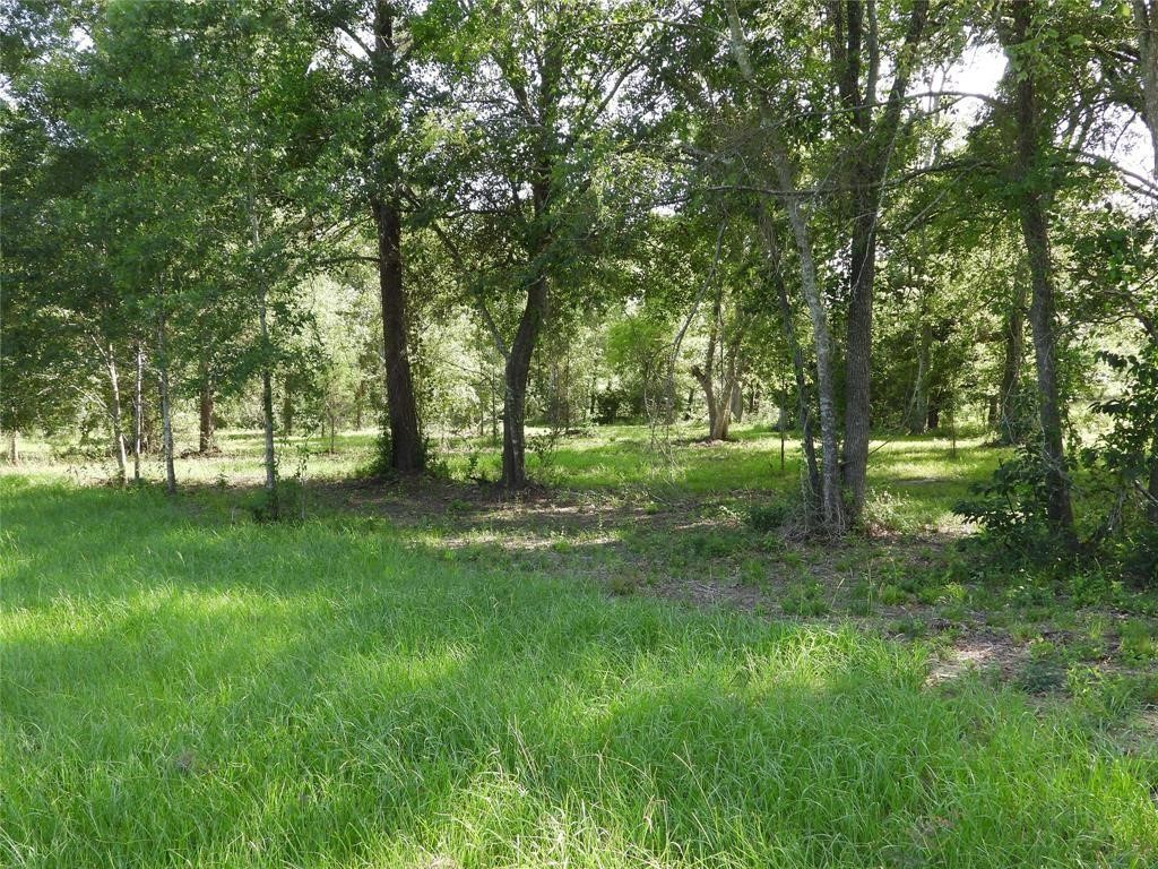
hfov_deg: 52.6
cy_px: 434
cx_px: 579
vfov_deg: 40.7
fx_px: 1171
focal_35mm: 35
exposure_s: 1/160
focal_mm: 6.3
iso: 100
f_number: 3.2
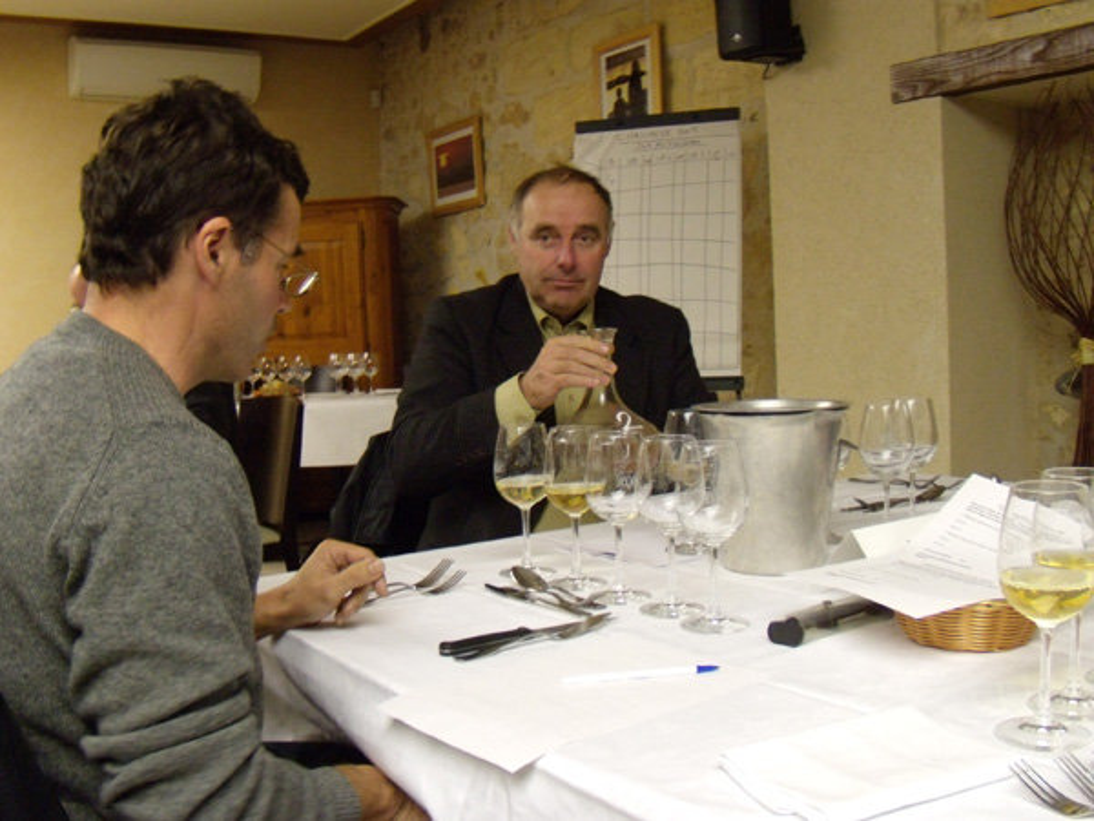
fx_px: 1138
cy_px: 410
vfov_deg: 39.7
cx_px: 547
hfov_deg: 51.4
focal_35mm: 36
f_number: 3.6
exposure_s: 1/40
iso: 400
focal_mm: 6.4
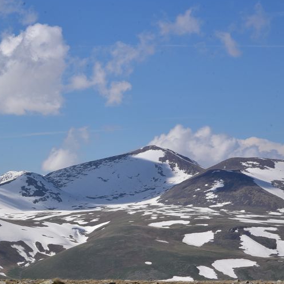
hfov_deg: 15.1
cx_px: -37
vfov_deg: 15.5
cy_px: 205
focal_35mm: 112
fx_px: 1040
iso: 160
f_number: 20
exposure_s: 1/125
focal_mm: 50
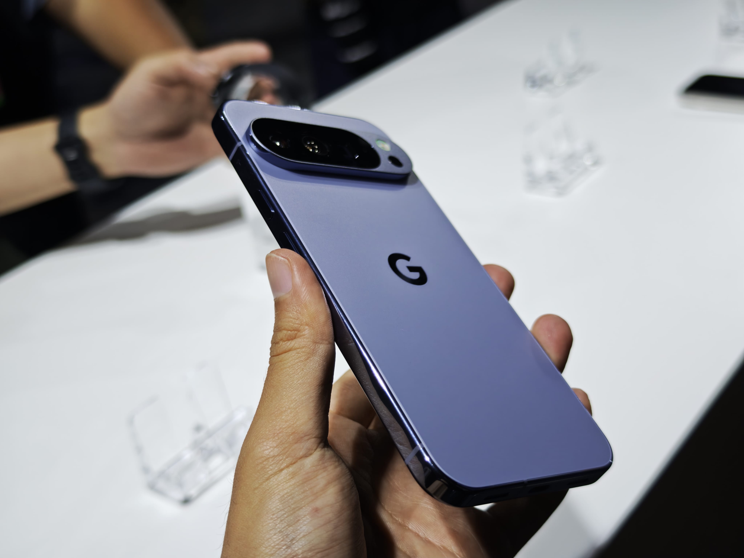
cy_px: 279
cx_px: 372
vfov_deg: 31.5
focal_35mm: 46
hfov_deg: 41.2
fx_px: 989
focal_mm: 8.72
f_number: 1.63
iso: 125
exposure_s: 1/100
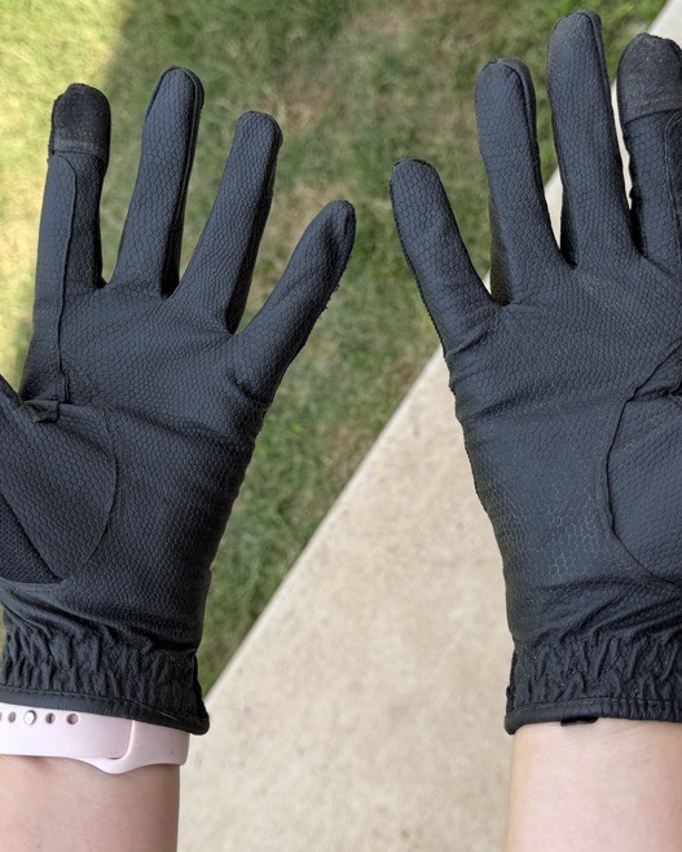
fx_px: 808
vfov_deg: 55.7
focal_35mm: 32
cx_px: 390
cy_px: 421
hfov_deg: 45.7
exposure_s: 1/1106
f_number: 1.78
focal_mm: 6.76
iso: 80
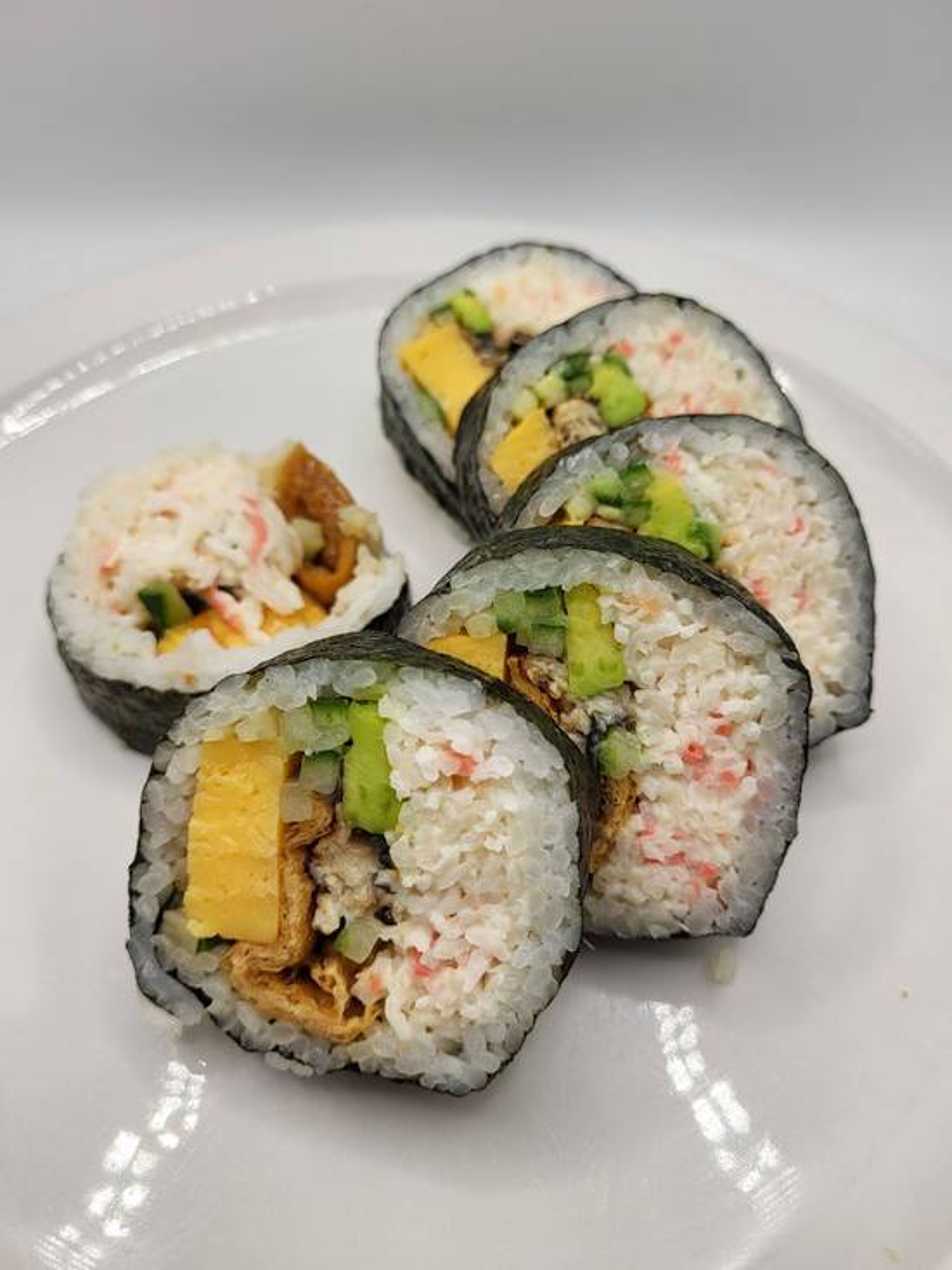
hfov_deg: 53.1
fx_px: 953
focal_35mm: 26
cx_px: 476
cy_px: 635
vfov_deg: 67.3
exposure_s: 1/321
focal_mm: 5.4
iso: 40
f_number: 1.8
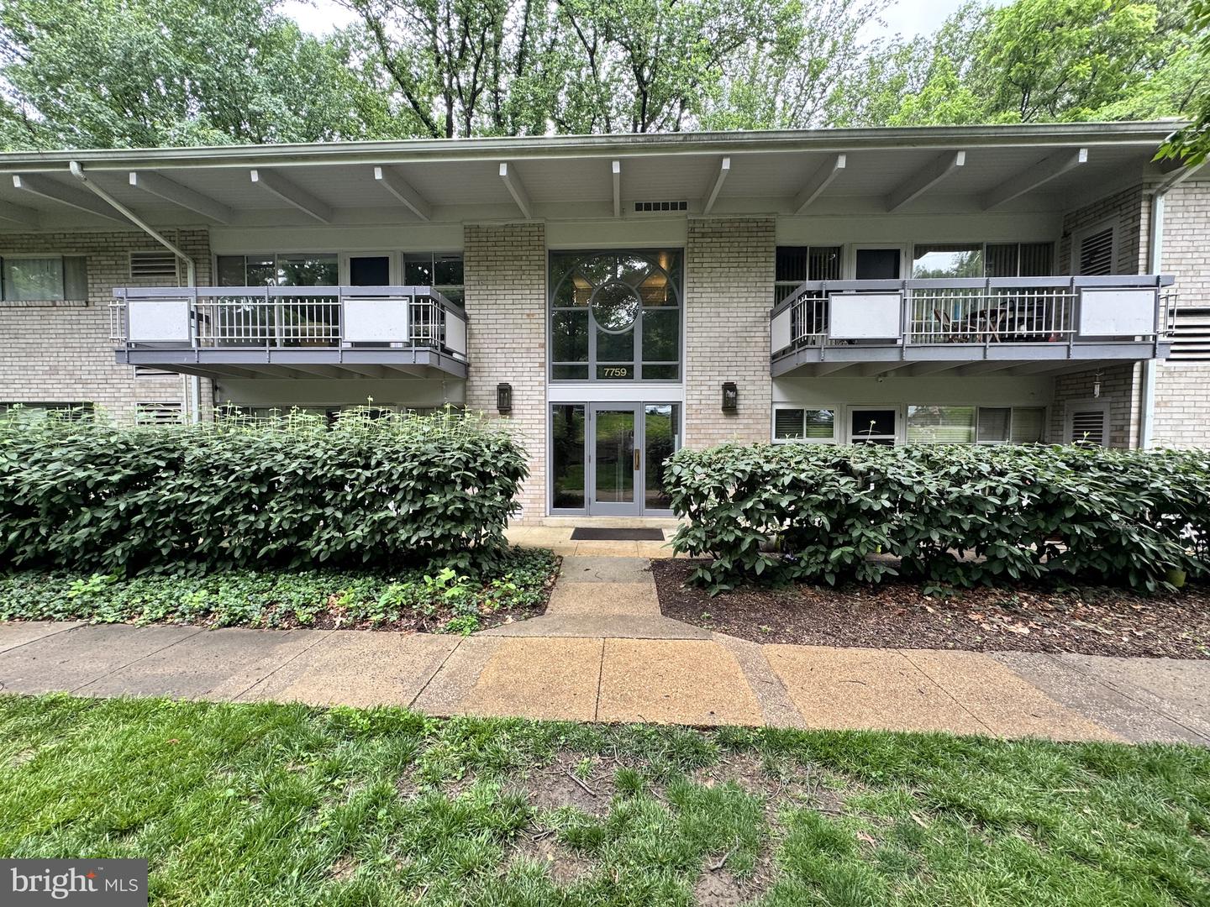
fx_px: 489
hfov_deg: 102.1
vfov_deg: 85.7
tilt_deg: -3.4
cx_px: 605
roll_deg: -0.4
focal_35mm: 14
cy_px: 454
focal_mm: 2.22
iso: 80
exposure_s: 1/99
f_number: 2.2
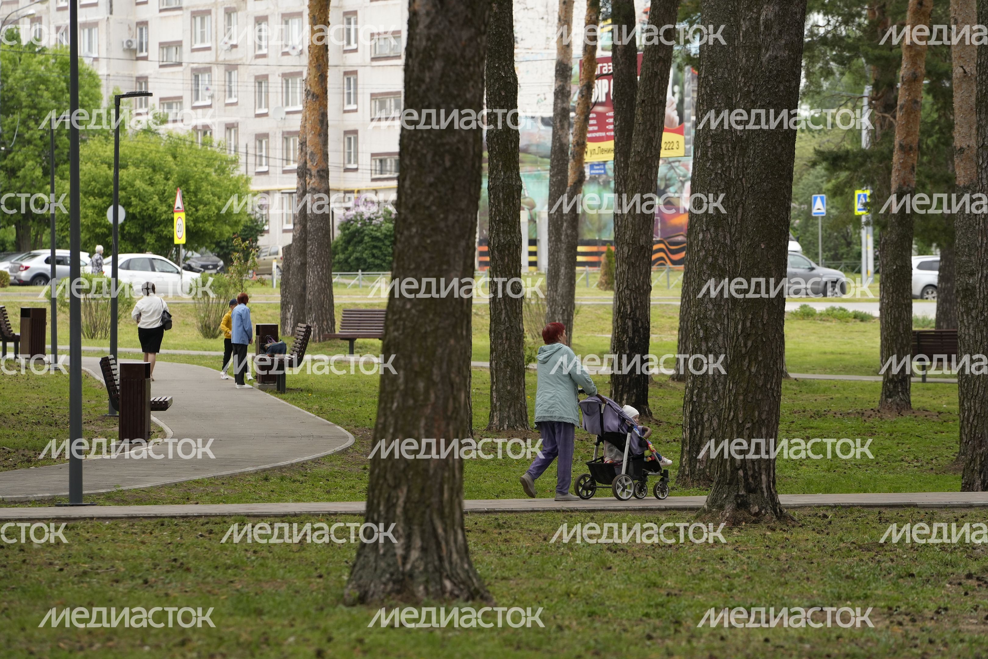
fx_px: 5488
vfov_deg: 6.9
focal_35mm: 200
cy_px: 330
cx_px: 494
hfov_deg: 10.3
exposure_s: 1/320
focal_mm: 200
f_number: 7.1
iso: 640
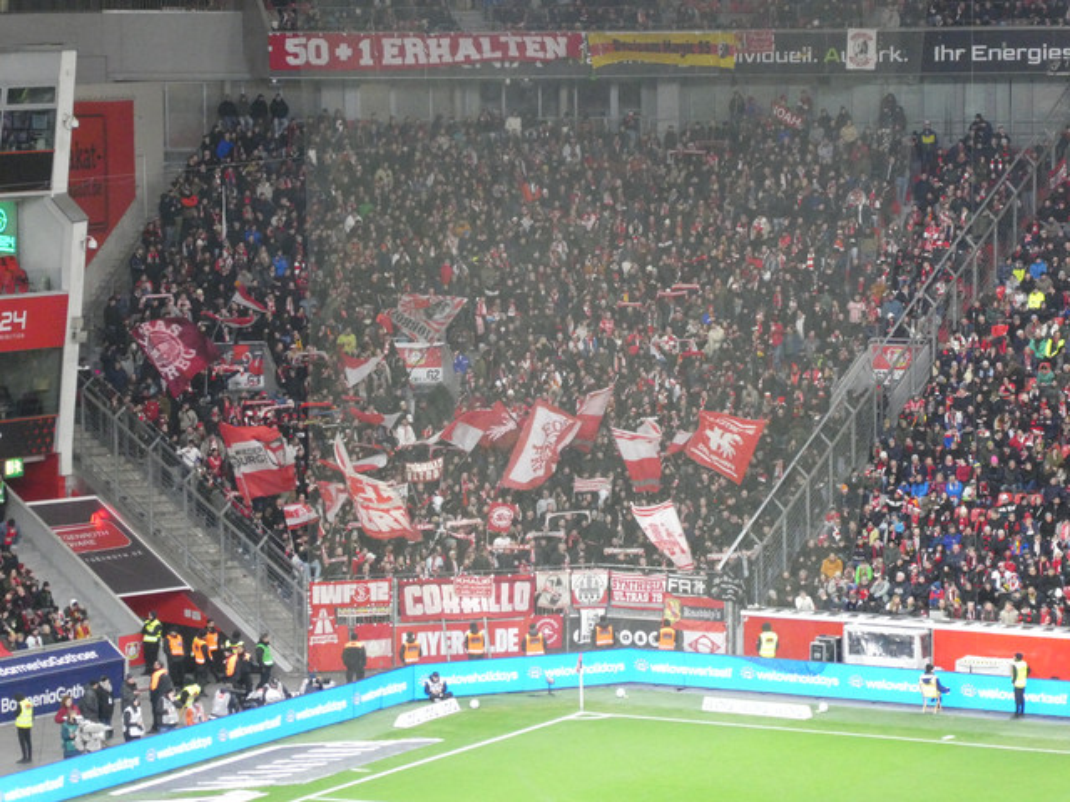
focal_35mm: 160
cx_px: 535
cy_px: 401
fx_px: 4946
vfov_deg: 9.3
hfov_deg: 12.3
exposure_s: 1/80
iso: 1000
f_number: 5.5
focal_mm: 28.7
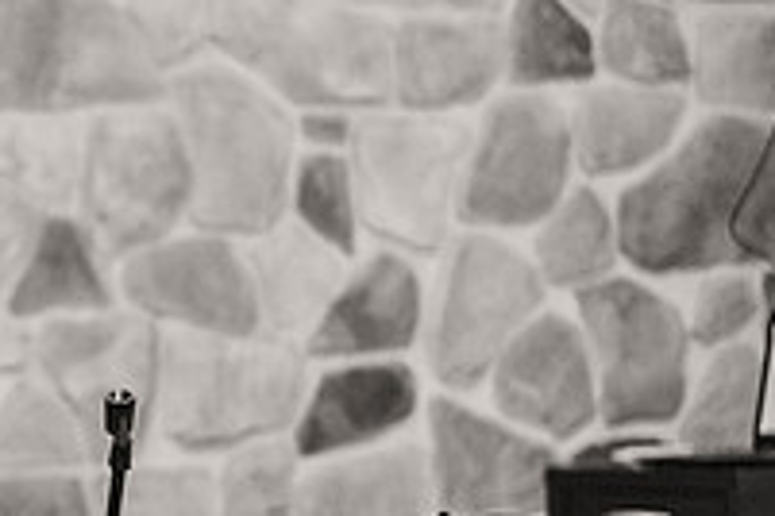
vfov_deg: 4.5
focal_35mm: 303
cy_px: 501
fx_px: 6522
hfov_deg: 6.7
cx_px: -238
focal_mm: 98
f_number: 2.8
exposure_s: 1/60
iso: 3200
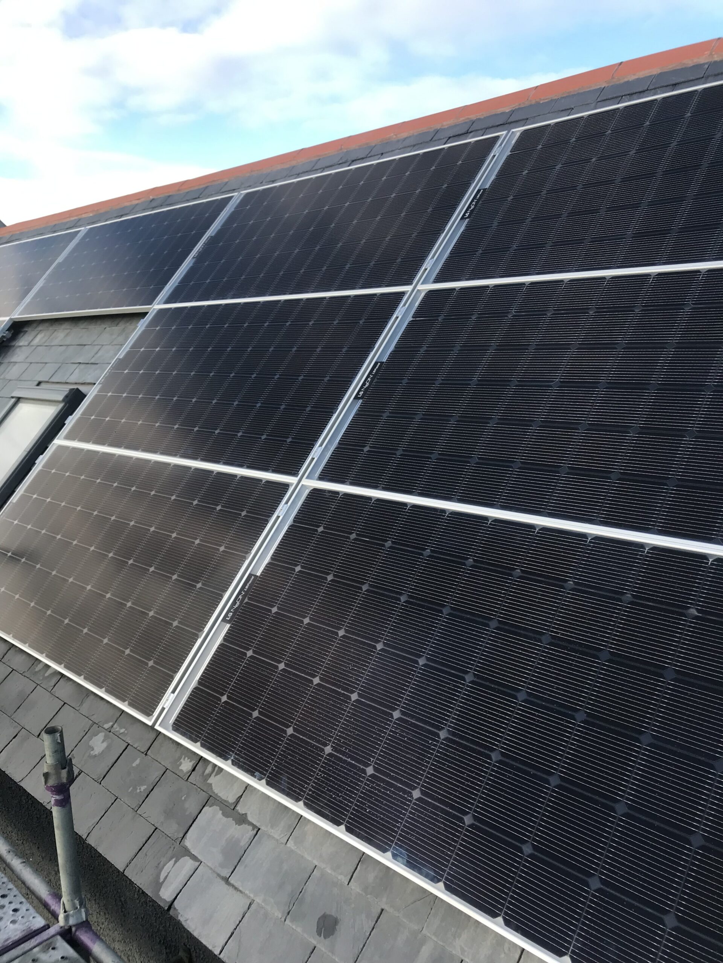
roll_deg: +1.9
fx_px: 780
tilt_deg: -8.1
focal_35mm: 28
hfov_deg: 49.7
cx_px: 362
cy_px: 482
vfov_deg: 63.4
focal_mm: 3.99
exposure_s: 1/422
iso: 20
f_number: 1.8
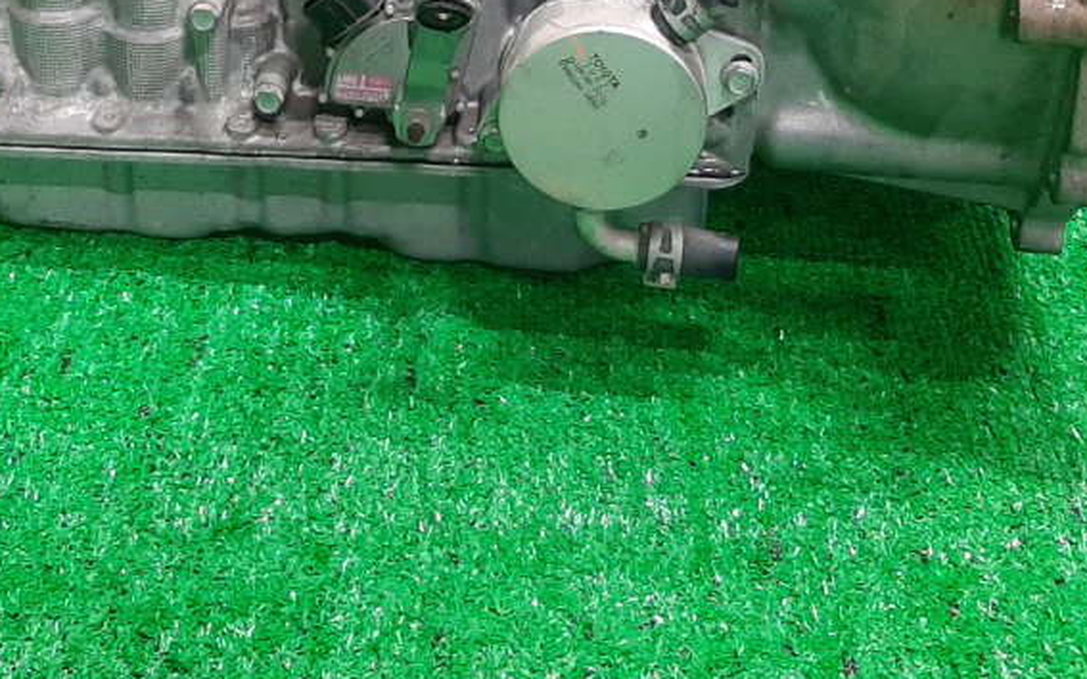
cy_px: -77
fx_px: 2073
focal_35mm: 70
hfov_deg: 29.2
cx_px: 378
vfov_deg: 17.9
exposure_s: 1/50
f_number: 1.7
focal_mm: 3.93
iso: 140
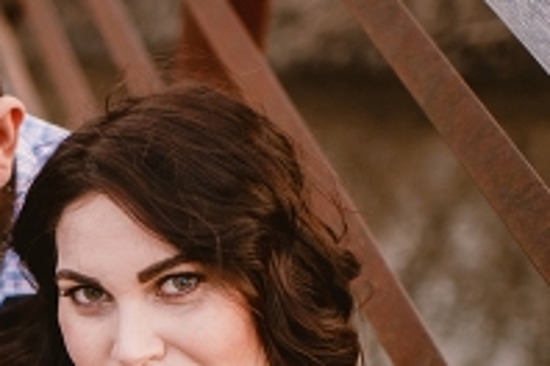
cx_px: -203
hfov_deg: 14.3
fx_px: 2078
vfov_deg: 9.8
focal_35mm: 136
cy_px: 570
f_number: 1.6
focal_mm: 35
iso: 320
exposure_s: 1/320
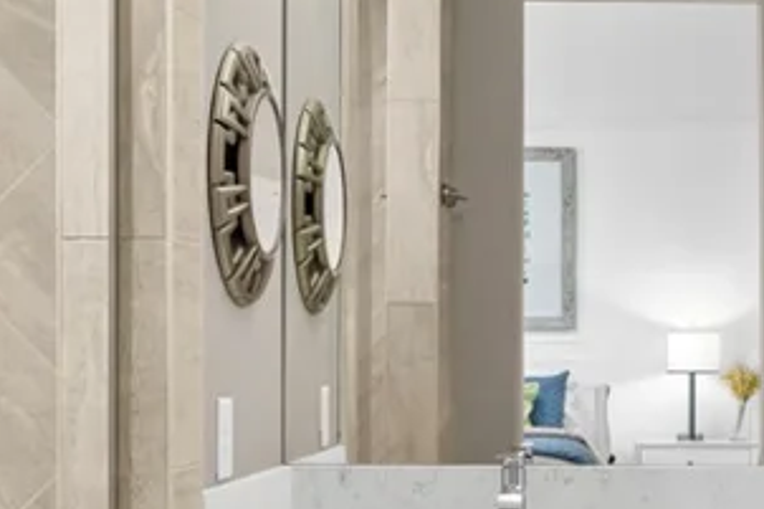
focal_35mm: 78
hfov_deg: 25.5
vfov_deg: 17.4
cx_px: 635
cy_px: 353
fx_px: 1654
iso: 400
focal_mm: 23
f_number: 8
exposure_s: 1.6
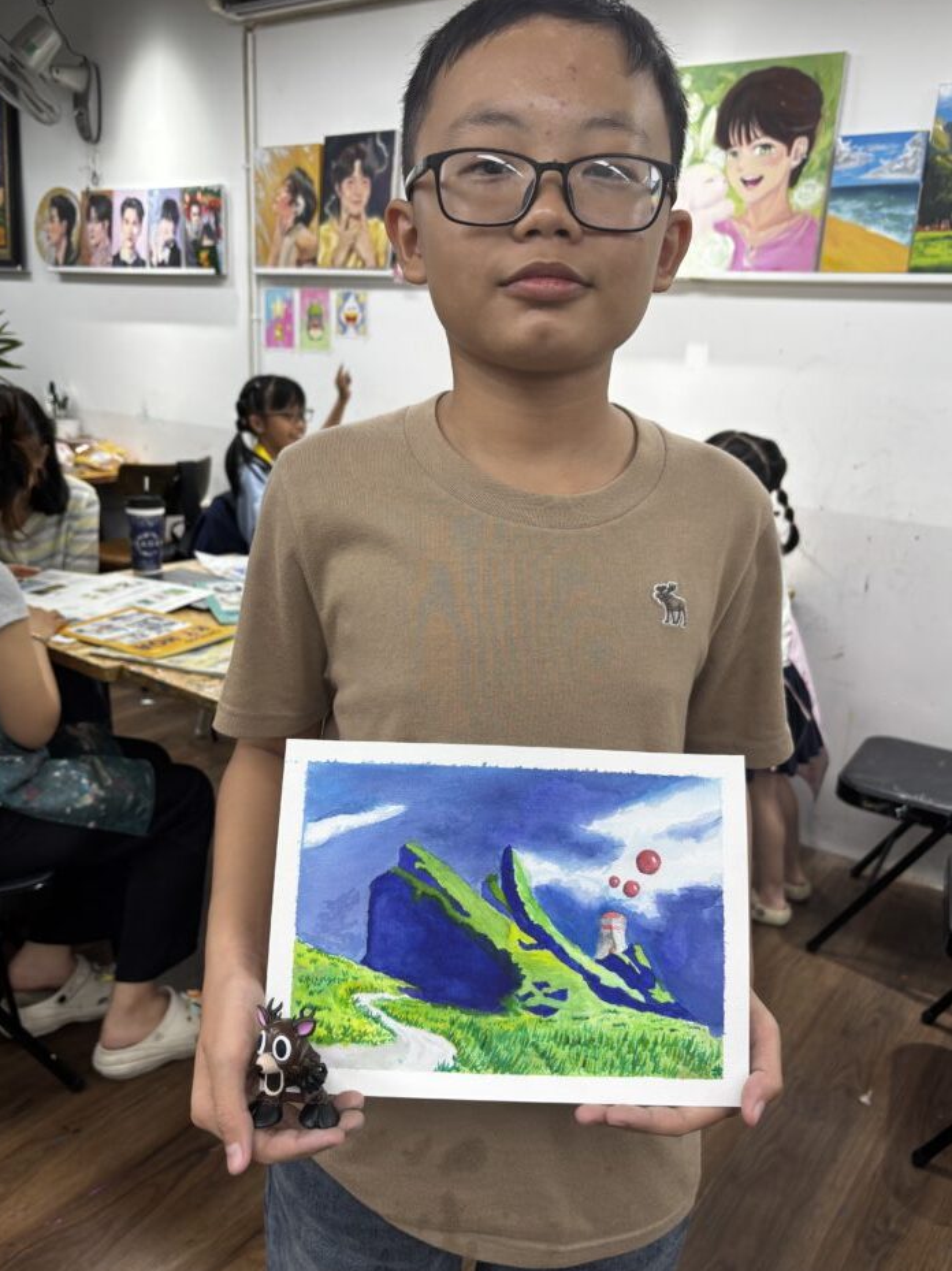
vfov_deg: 63.5
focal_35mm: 28
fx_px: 1027
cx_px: 458
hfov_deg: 49.7
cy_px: 631
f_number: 1.6
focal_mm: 5.96
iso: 40
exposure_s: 1/100
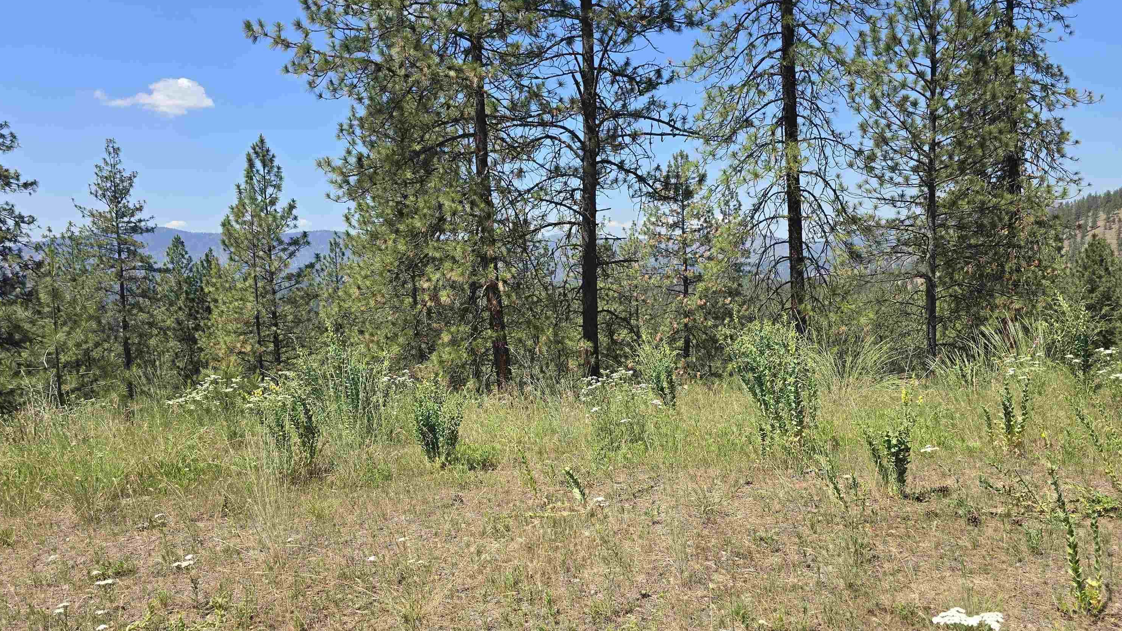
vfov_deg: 44.3
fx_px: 773
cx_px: 554
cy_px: 342
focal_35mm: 26
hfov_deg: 71.9
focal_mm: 6.3
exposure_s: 1/585
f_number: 1.7
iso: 12
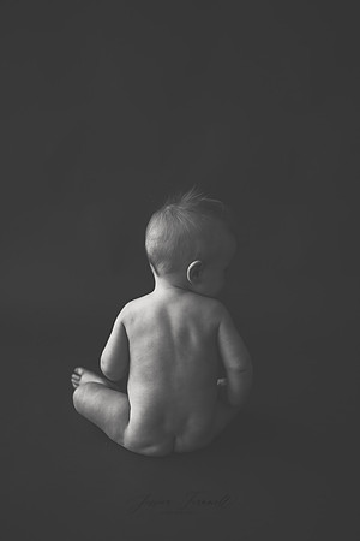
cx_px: 180
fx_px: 750
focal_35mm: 50
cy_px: 270
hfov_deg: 27.0
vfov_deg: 39.6
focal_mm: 50
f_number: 2
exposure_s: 1/500
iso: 500
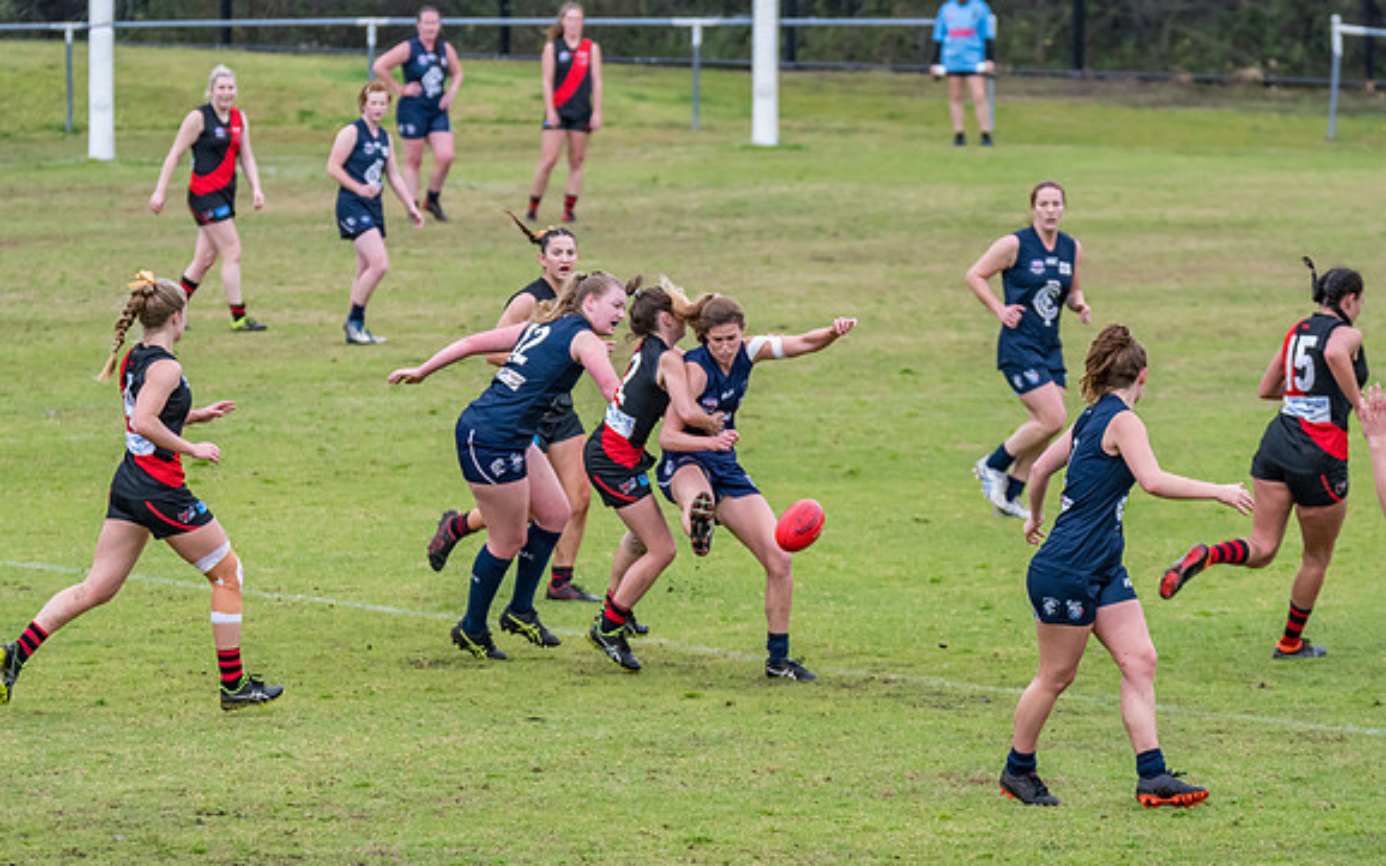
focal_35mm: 428
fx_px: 16164
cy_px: 433
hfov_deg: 4.9
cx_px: 762
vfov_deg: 3.1
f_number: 7.1
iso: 1250
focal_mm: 250
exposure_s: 1/1600
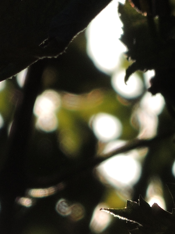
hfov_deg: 1.4
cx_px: 169
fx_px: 6925
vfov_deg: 1.9
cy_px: 433
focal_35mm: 1027
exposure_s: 1/640
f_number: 4
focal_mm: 42.8
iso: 80
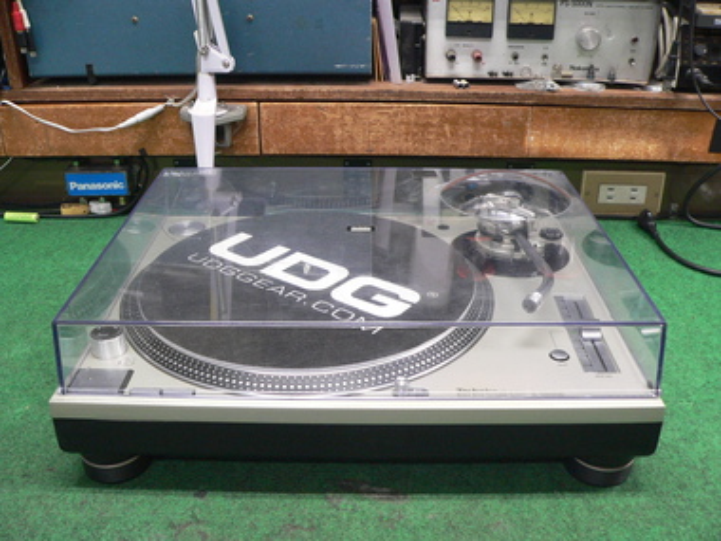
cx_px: 360
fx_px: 750
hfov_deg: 51.4
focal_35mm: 36
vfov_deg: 39.7
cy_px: 270
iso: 200
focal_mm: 6
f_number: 2.8
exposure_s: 1/13
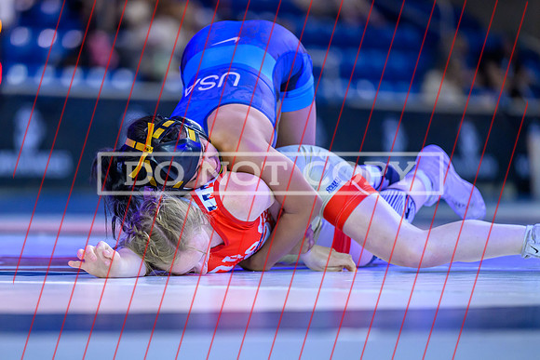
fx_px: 3803
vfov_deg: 5.4
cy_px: 234
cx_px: 213
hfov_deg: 8.1
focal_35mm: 254
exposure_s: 1/800
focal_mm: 195
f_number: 2.8
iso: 2500
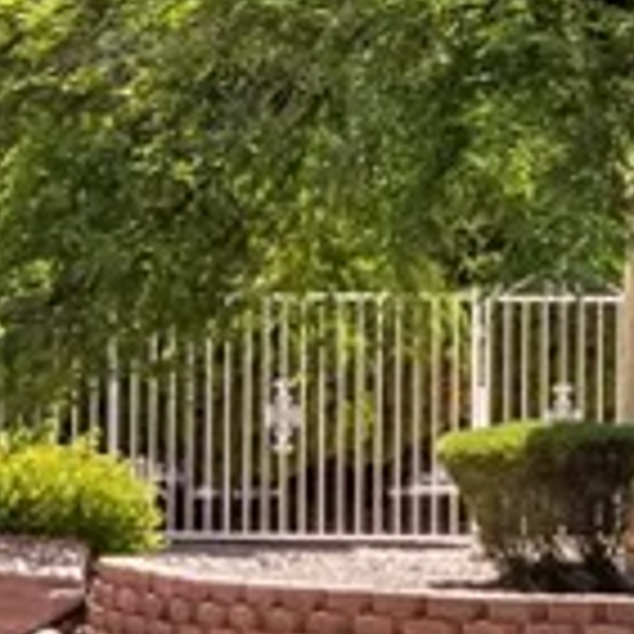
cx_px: 1776
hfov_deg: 8.1
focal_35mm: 191
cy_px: 423
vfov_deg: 9.2
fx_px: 3958
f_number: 8
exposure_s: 1/8000
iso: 400
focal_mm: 21
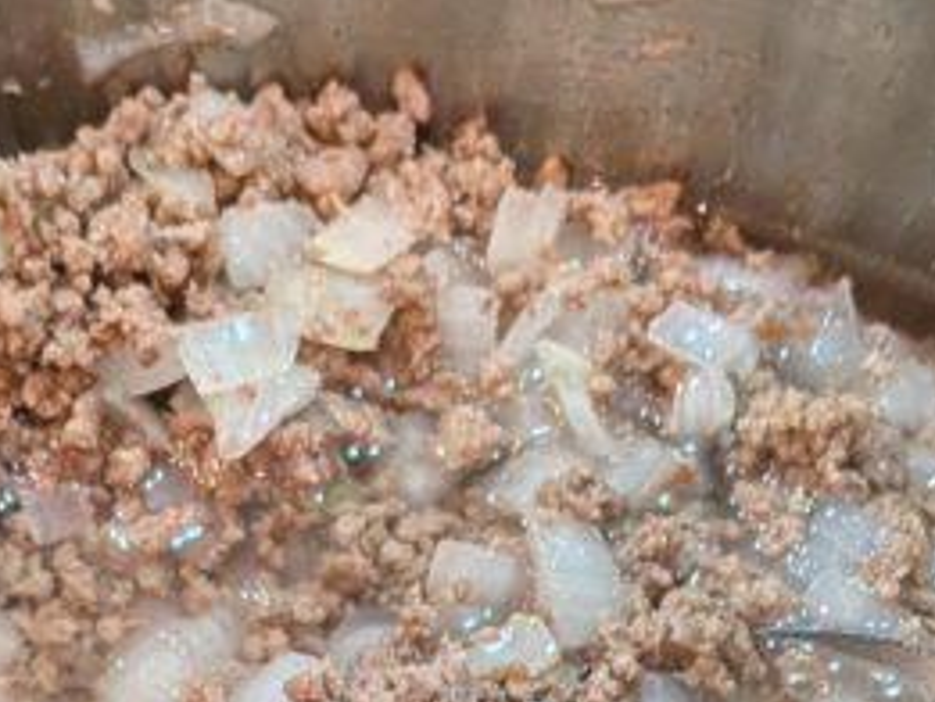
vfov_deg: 13.9
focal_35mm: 94
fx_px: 2540
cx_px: 326
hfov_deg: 20.8
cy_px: 1286
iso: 27
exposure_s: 1/191
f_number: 1.7
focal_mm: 4.53
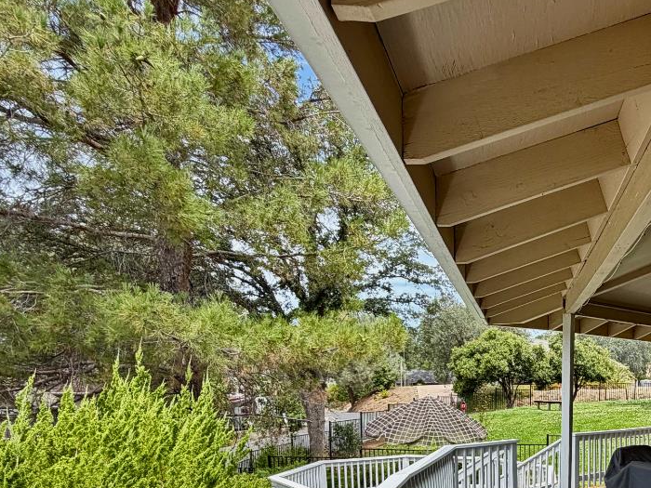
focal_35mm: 30
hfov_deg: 53.2
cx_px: 575
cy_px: 454
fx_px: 564
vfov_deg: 42.3
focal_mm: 2.22
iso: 64
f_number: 2.2
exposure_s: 1/502
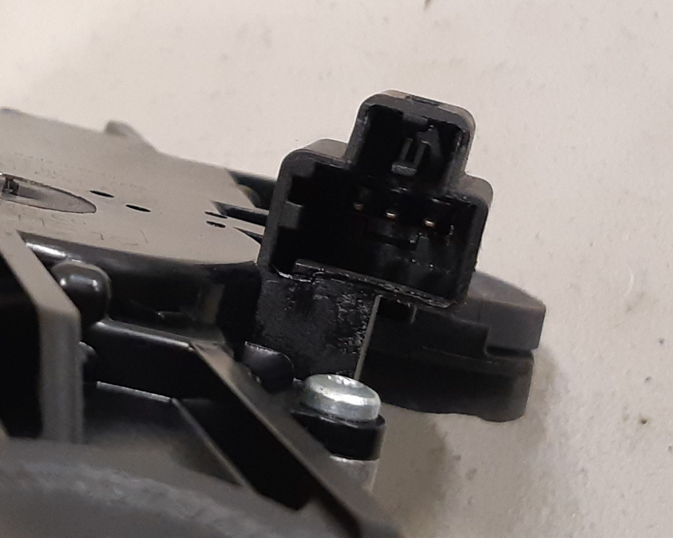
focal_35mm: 33
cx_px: 268
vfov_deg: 44.3
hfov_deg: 53.8
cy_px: 211
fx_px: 657
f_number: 1.7
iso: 200
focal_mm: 3.93
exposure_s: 1/33
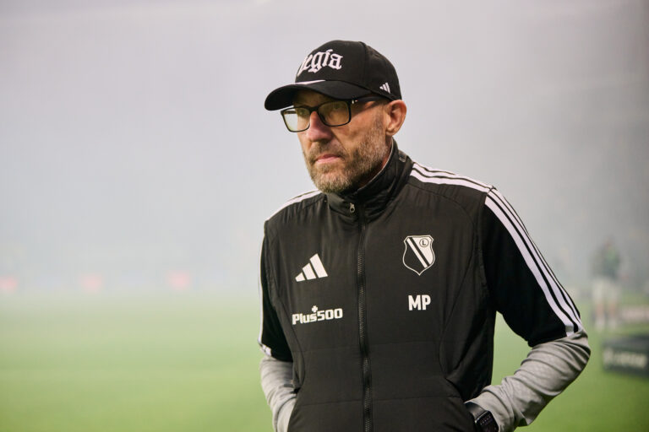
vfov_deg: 19.5
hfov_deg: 28.8
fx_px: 1262
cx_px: 324
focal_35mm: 70
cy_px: 216
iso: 900
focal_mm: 70
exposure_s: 1/1000
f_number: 2.8
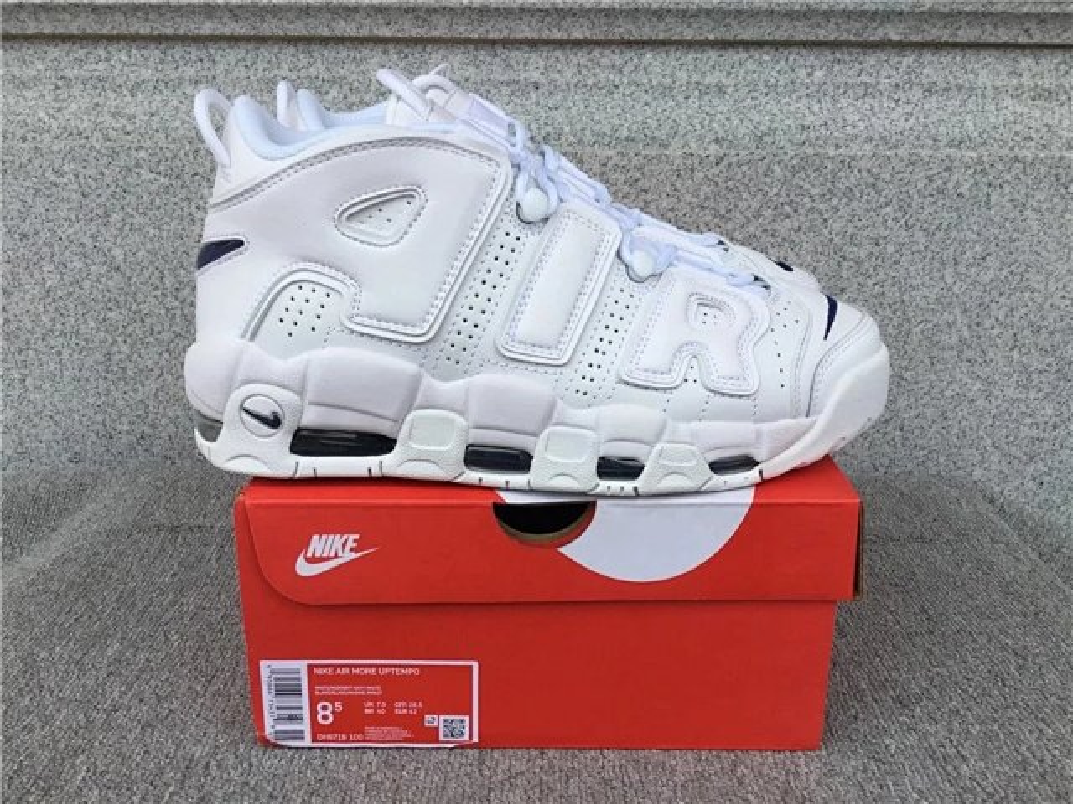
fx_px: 961
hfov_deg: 58.4
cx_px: 536
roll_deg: -0.3
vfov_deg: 45.4
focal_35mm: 31
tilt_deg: -16.6
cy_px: 402
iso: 25
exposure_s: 1/357
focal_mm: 3.3
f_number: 2.4
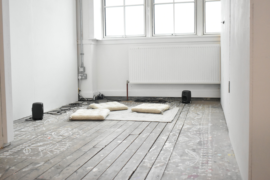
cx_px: 135
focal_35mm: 34
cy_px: 90
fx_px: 255
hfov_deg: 55.8
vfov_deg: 38.9
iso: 3200
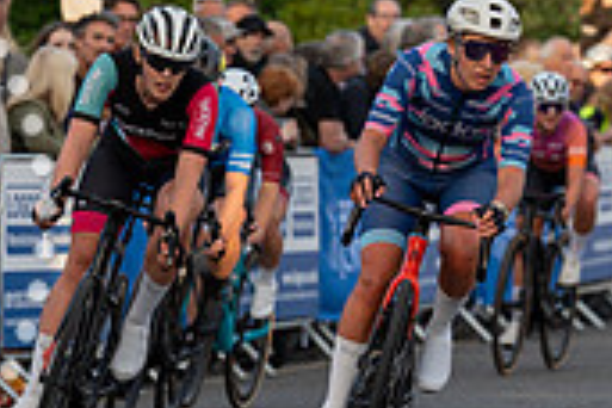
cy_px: 30
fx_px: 7785
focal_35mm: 458
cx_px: 276
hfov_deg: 4.5
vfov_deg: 3.0
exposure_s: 1/800
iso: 400
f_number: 3.5
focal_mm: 135
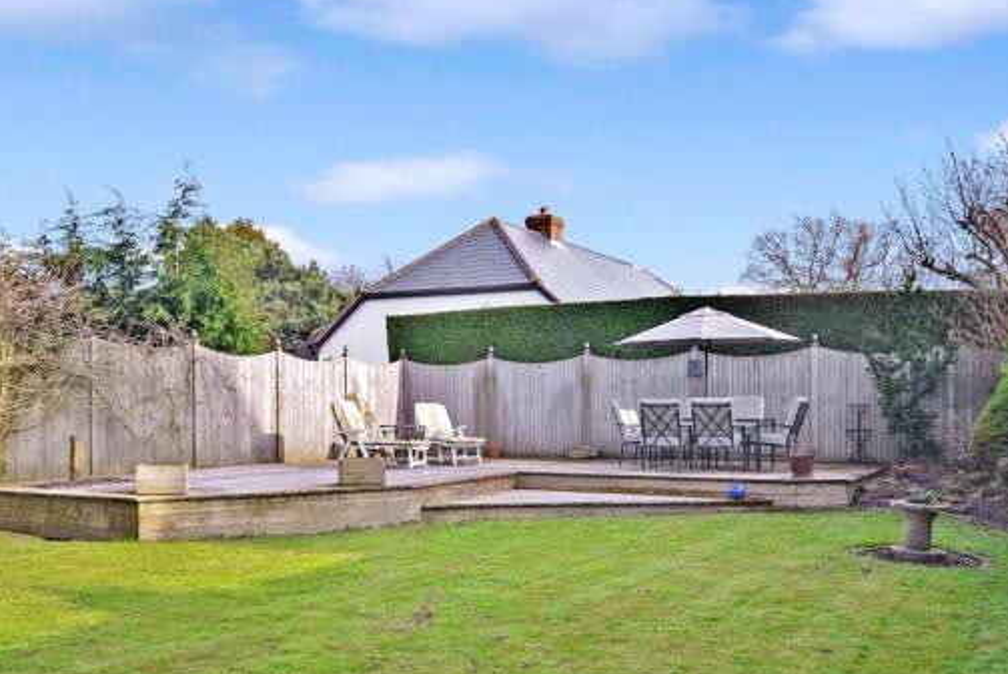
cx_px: 429
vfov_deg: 34.2
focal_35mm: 39
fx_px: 1093
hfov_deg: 49.4
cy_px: 379
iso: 200
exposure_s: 1/160
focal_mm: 20
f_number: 6.3
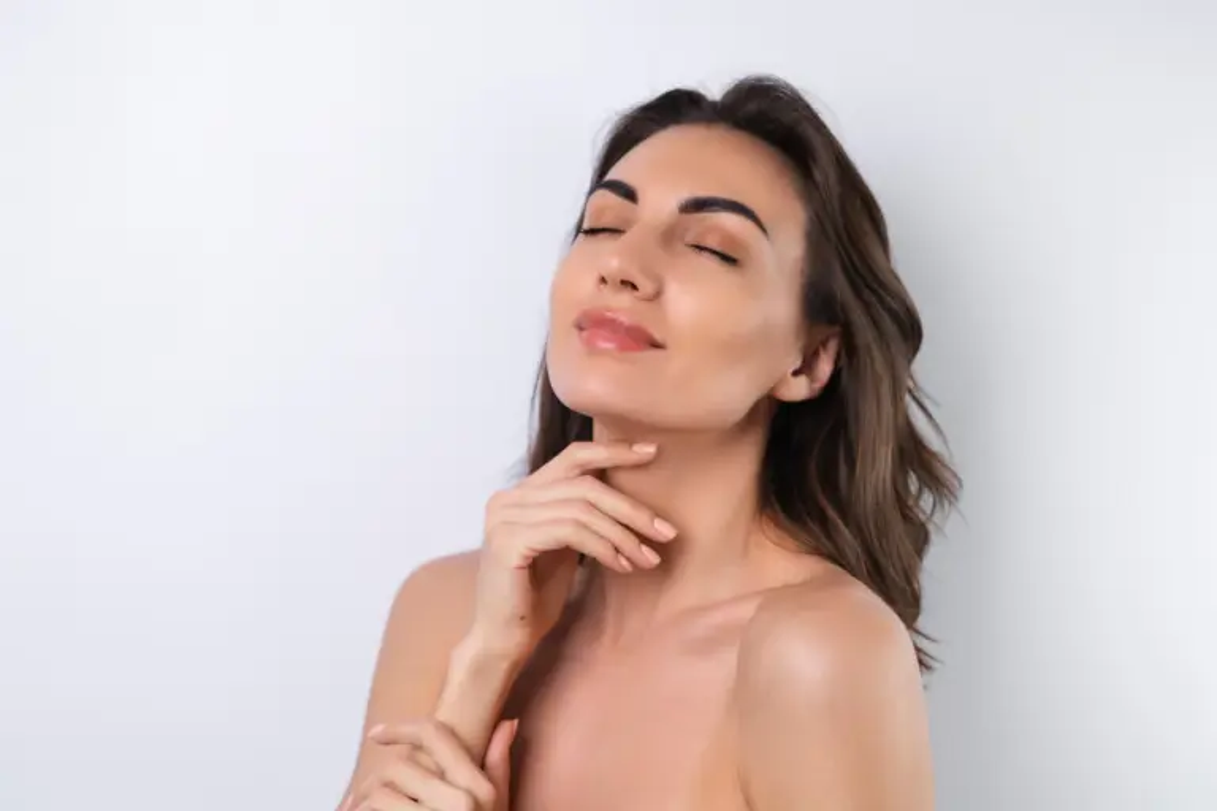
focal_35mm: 50
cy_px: 406
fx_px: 1690
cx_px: 608
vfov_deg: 27.0
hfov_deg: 39.6
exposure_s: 1/125
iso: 100
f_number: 4
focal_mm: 50
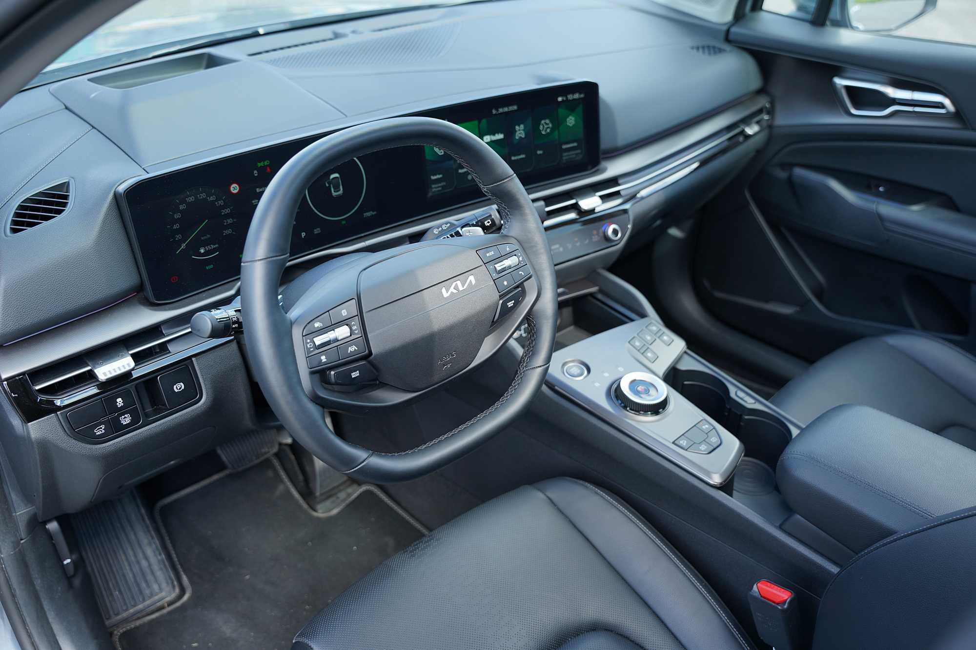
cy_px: 325
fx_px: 857
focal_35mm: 32
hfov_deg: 59.3
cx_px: 488
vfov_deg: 41.6
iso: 100
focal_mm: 31.6
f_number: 3.5
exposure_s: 1/80
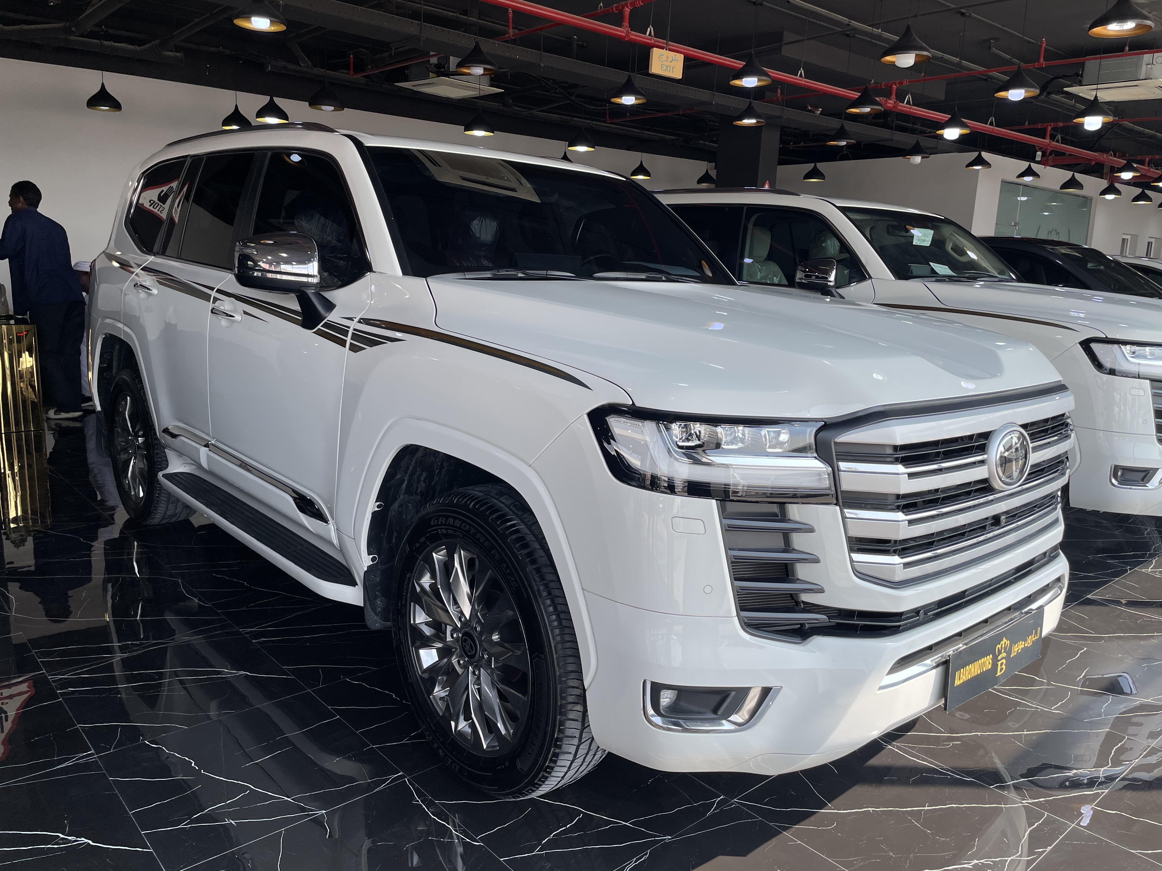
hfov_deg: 67.3
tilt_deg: -11.0
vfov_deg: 53.1
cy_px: 436
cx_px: 581
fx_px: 873
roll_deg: -2.0
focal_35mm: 26
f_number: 1.6
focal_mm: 4.2
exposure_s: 1/739
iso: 32
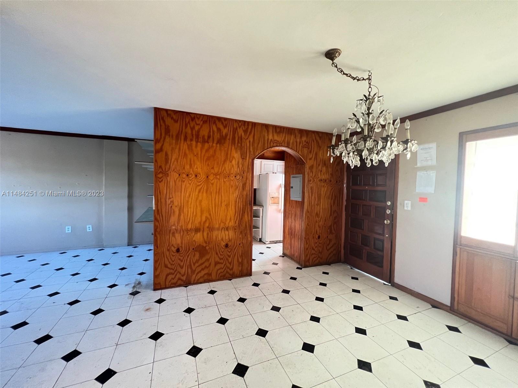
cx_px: 259
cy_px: 194
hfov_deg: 106.2
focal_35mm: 13
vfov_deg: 89.9
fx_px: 195
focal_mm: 1.57
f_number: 1.8
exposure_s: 1/88
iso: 250
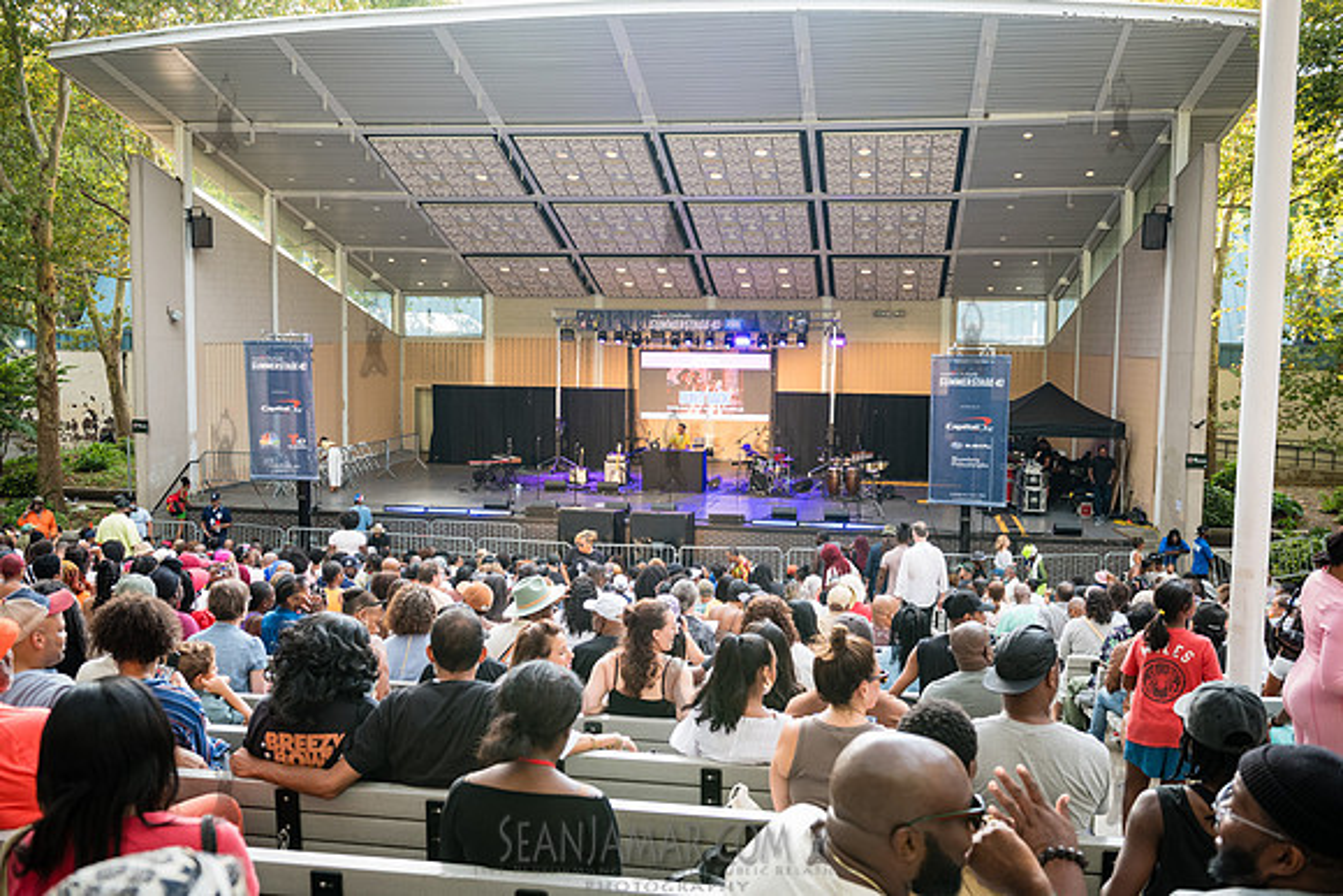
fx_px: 1256
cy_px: 448
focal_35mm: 34
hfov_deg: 56.2
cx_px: 672
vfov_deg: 39.3
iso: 1000
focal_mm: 32
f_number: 4.5
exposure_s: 1/200
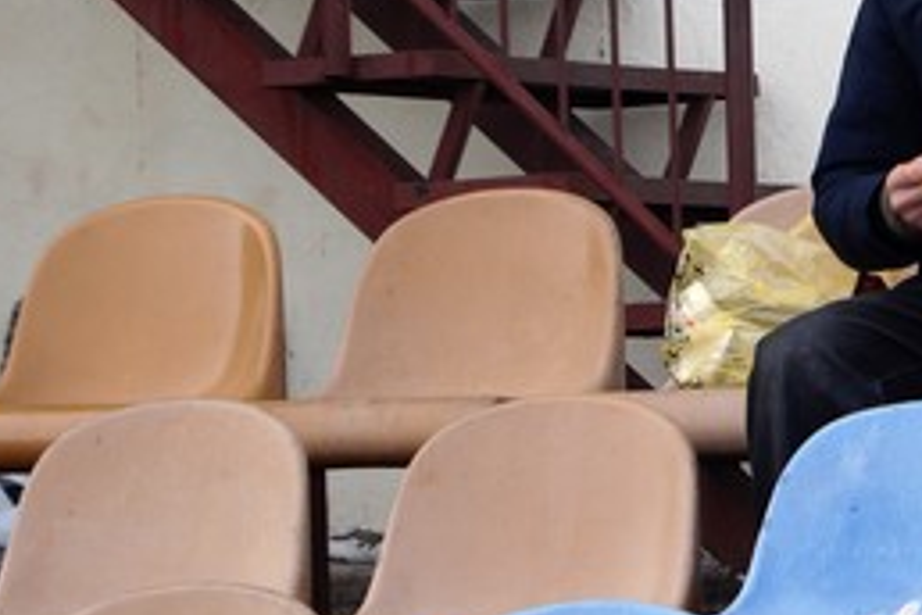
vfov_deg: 5.6
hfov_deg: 8.3
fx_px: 6249
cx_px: 1204
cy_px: 5
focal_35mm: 244
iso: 100
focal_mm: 60
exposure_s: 1/100
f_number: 6.3
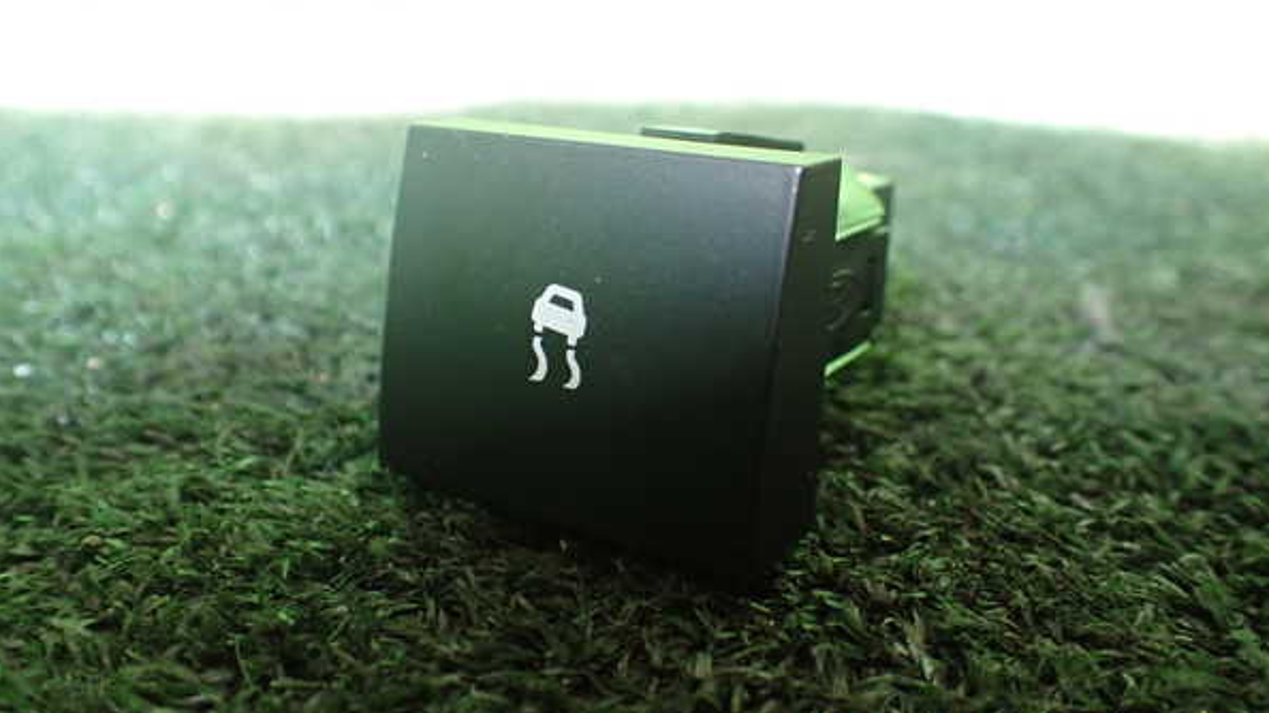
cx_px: 637
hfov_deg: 59.5
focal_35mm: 33
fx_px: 1110
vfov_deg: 35.5
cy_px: 286
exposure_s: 1/125
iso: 500
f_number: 2.3
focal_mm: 5.4
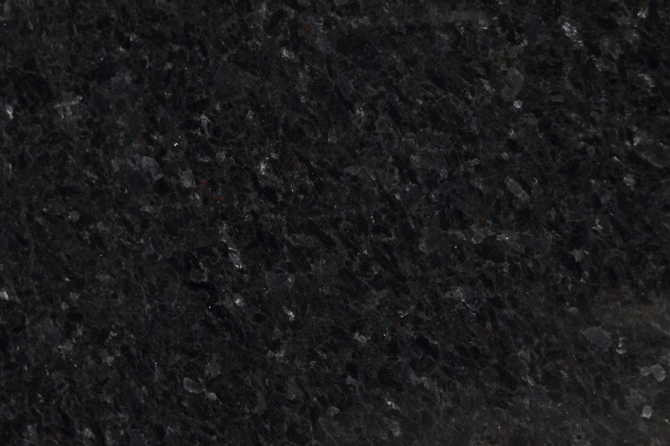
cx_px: 335
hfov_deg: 33.4
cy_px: 223
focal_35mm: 60
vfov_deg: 22.6
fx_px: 1117
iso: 200
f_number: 10
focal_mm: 40
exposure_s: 1/640
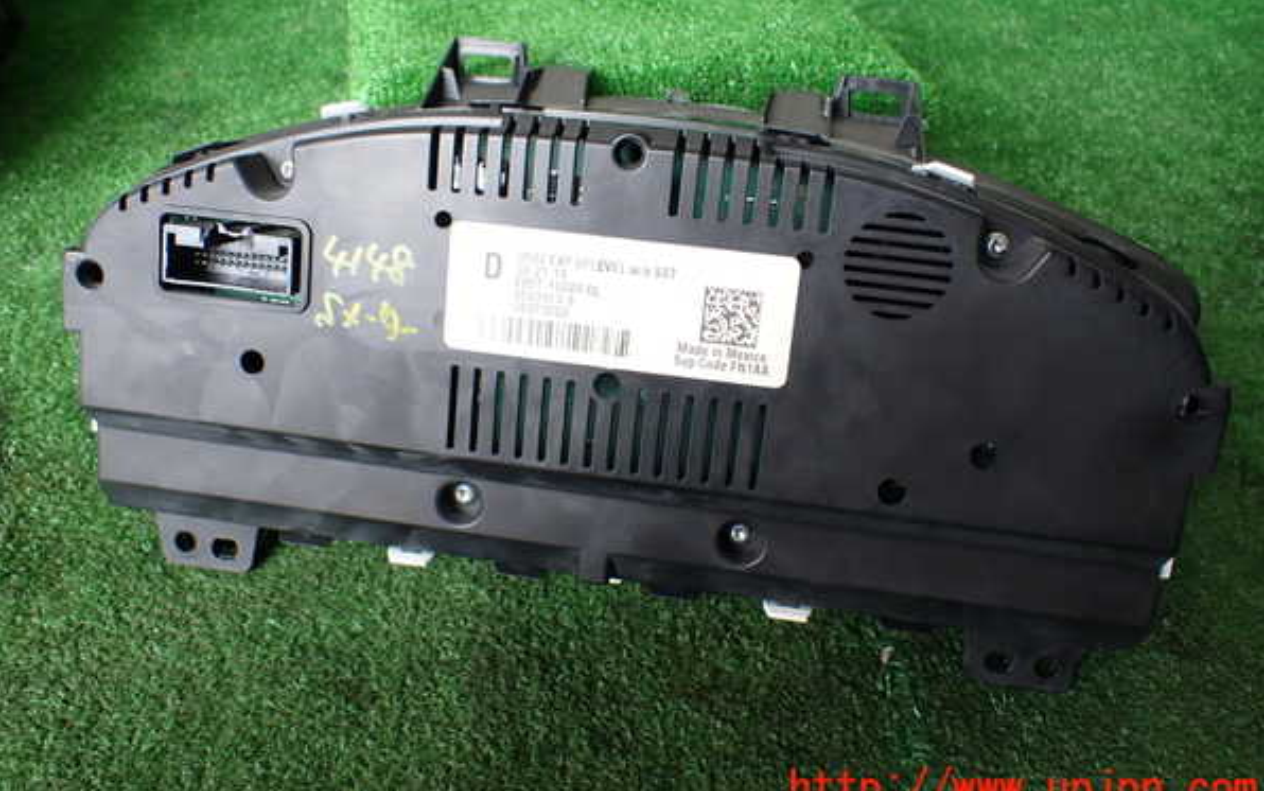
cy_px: 339
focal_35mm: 32
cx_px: 632
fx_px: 1103
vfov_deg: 39.4
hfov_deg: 59.6
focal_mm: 5.4
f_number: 2.3
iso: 125
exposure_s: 1/125
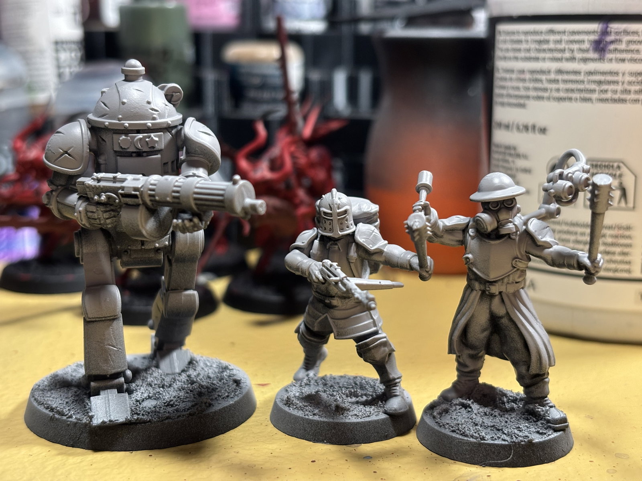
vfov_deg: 28.0
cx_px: 321
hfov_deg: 36.8
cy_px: 240
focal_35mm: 52
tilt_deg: -9.9
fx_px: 964
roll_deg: -0.8
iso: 160
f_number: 1.6
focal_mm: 5.96
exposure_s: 1/50
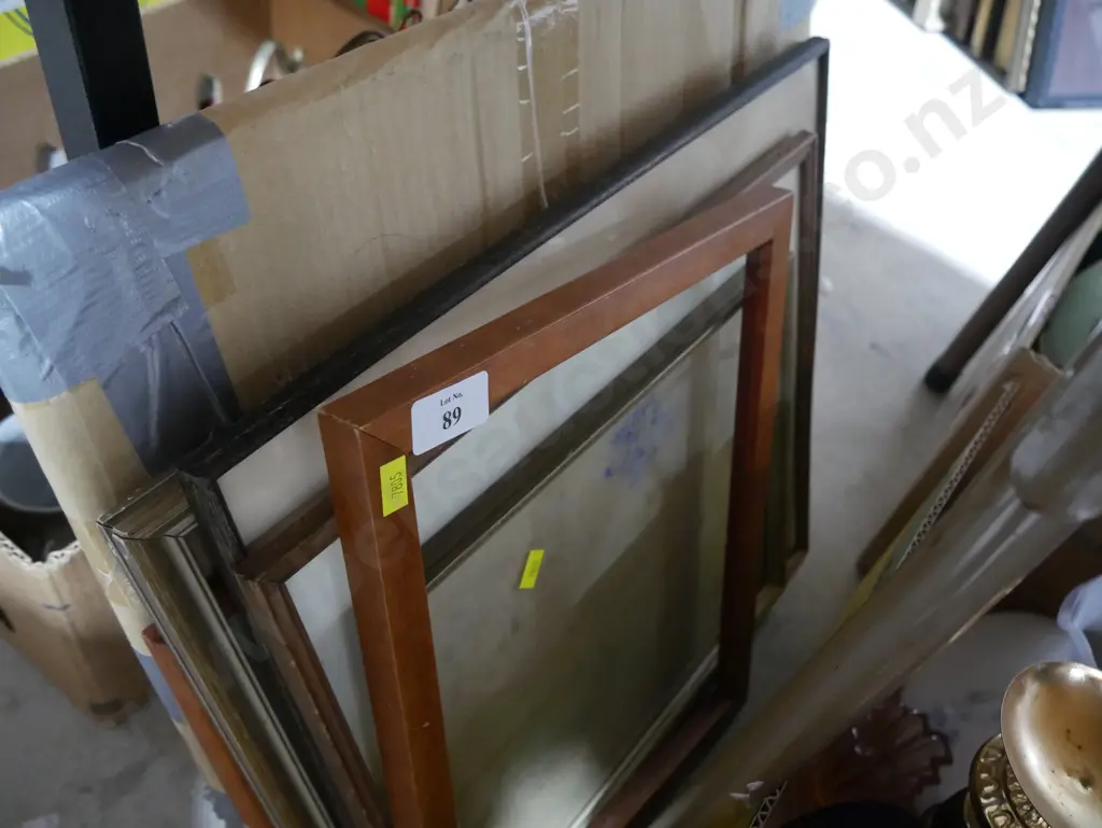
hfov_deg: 59.9
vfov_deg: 46.8
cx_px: 551
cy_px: 414
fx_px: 955
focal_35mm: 30
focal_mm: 15
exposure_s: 1/60
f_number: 3.6
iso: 3200
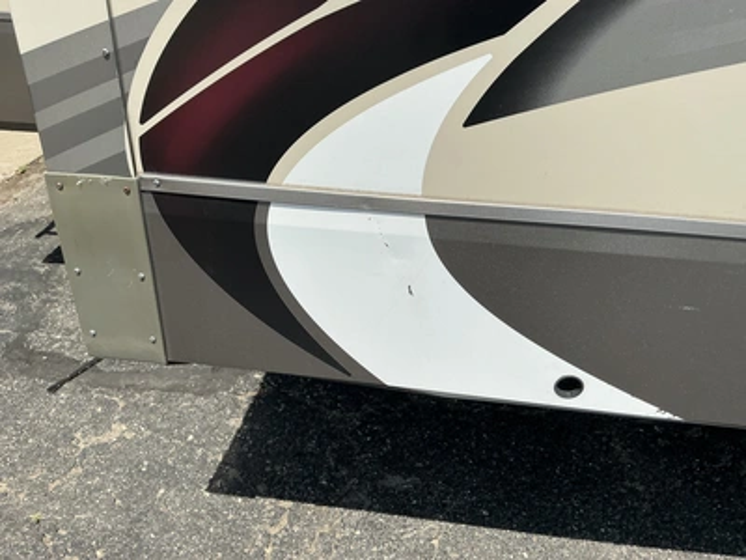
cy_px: 280
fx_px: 603
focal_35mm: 28
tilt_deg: -29.5
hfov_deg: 63.4
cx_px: 373
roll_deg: -0.3
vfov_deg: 49.7
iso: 25
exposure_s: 1/2667
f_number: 1.8
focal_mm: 3
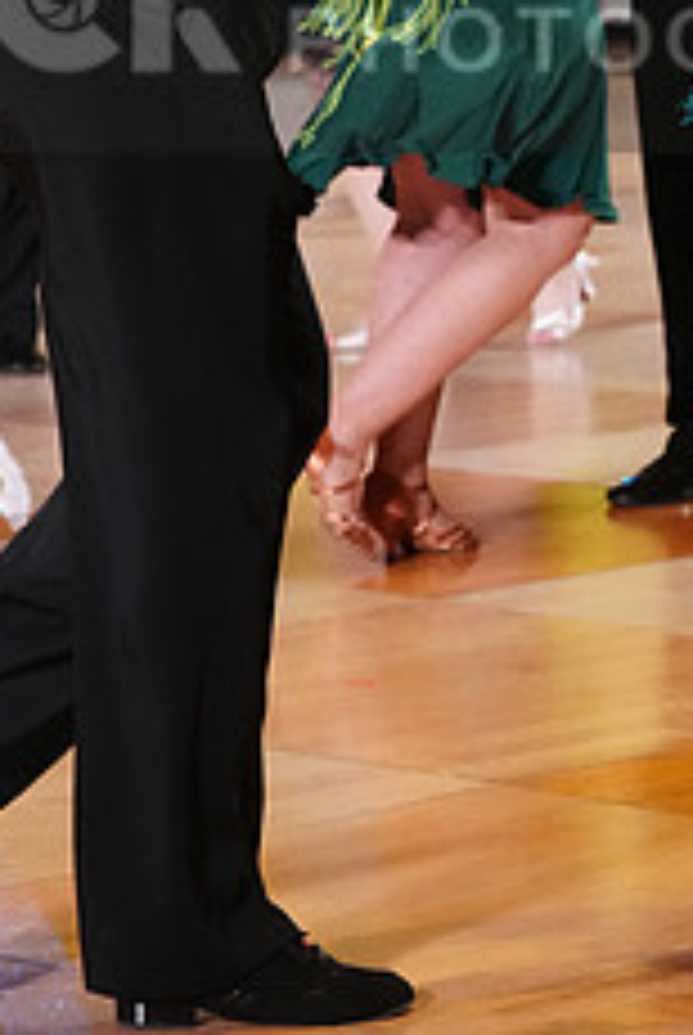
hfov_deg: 6.7
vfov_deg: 10.0
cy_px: 4
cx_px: 560
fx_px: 5872
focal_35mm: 204
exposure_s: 1/400
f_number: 4
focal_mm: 81
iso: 3200
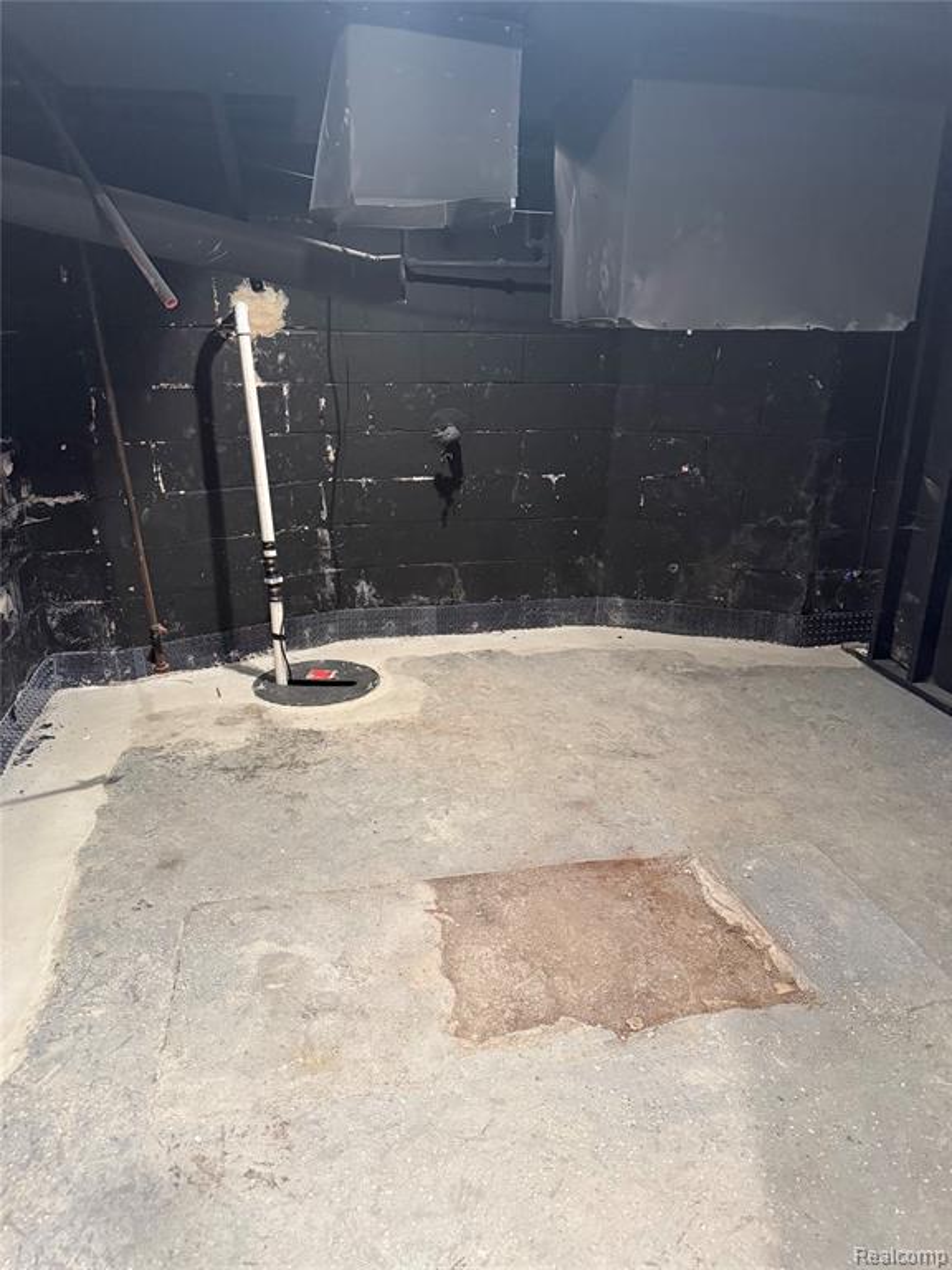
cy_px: 635
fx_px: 880
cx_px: 476
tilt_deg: -19.0
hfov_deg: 56.8
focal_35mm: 24
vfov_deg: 71.6
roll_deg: -0.3
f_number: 1.78
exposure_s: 1/60
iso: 800
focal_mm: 6.76
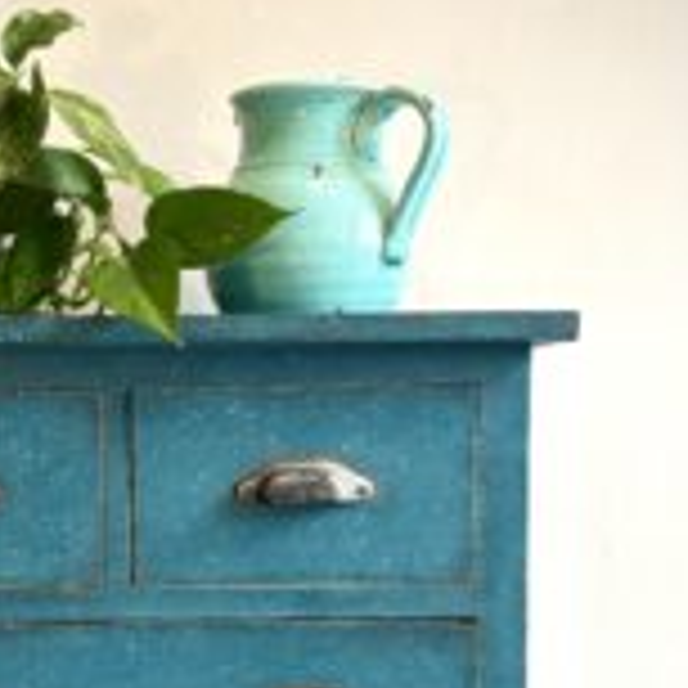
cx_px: 117
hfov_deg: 27.9
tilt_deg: -3.3
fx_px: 1349
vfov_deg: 28.2
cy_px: 522
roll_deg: -0.5
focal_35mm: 60
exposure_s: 1/50
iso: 160
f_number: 1.6
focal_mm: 5.96
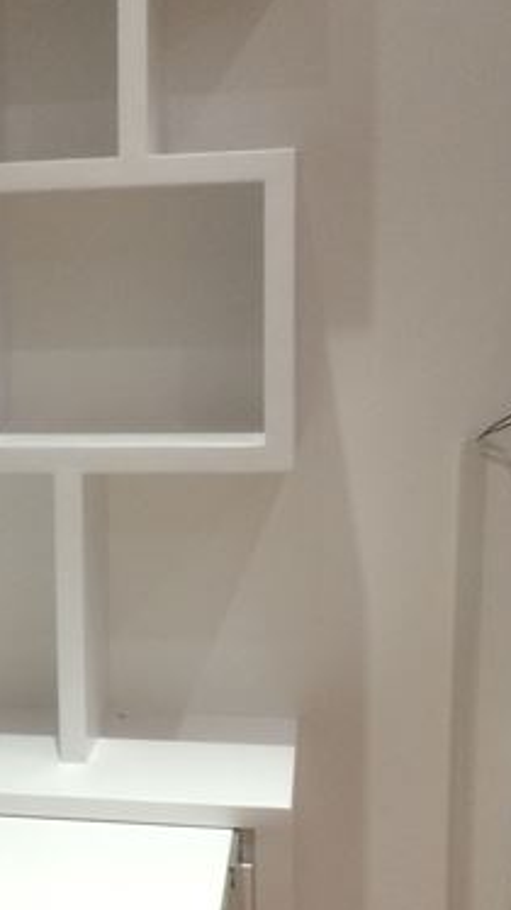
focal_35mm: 70
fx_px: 1688
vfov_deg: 30.1
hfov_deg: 16.5
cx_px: -95
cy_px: 533
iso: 160
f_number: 2.2
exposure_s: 1/30
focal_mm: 4.12
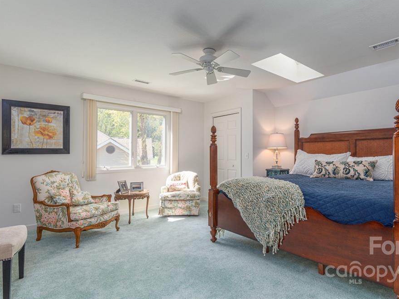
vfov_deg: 68.7
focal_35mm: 19
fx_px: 219
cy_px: 148
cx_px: 229
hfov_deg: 84.1
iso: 400
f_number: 7.1
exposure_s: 1/100
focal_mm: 17
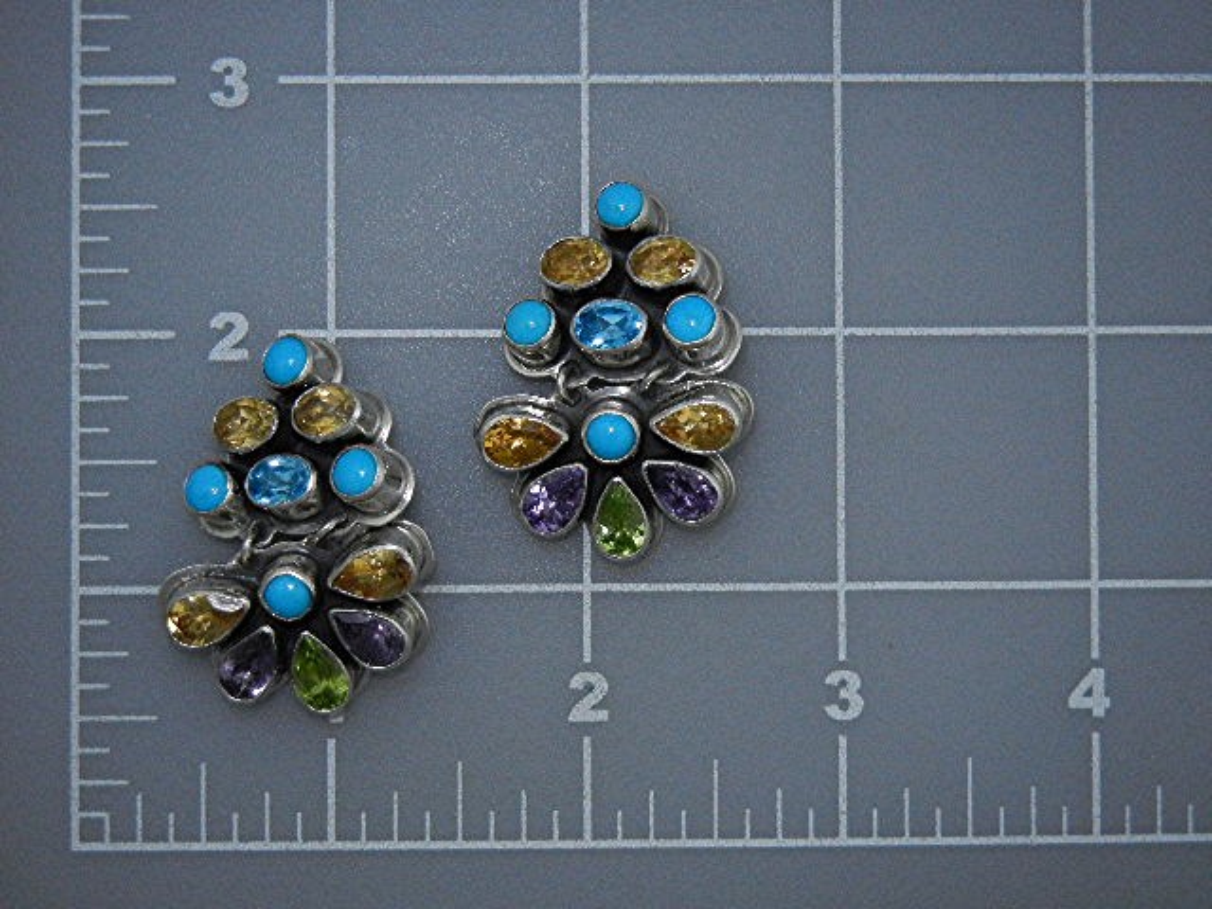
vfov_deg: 24.8
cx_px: 606
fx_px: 2066
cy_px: 454
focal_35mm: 59
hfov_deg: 32.7
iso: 800
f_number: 8
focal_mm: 10.6
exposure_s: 1/30
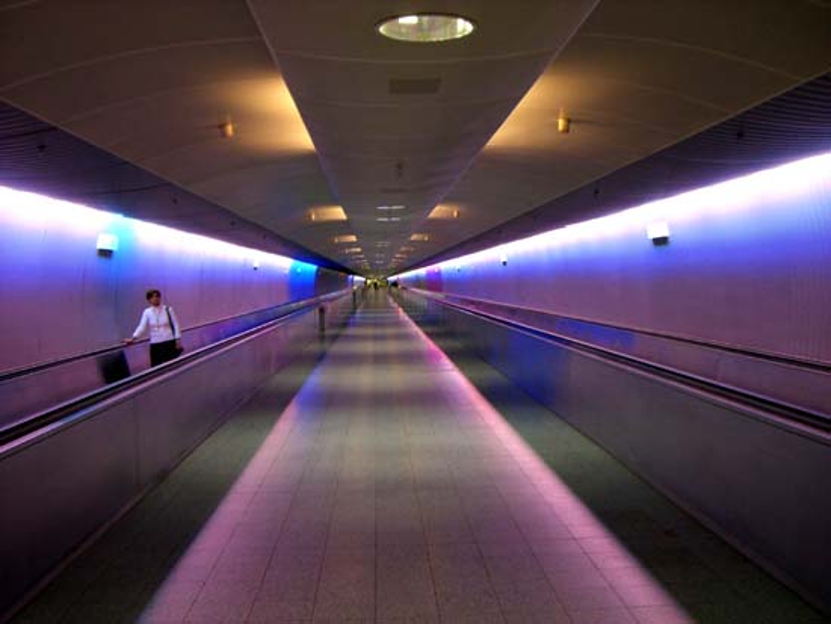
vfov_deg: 37.7
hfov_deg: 49.0
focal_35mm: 38
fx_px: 913
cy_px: 312
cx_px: 416
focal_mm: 6.2
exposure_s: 1/20
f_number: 2.7
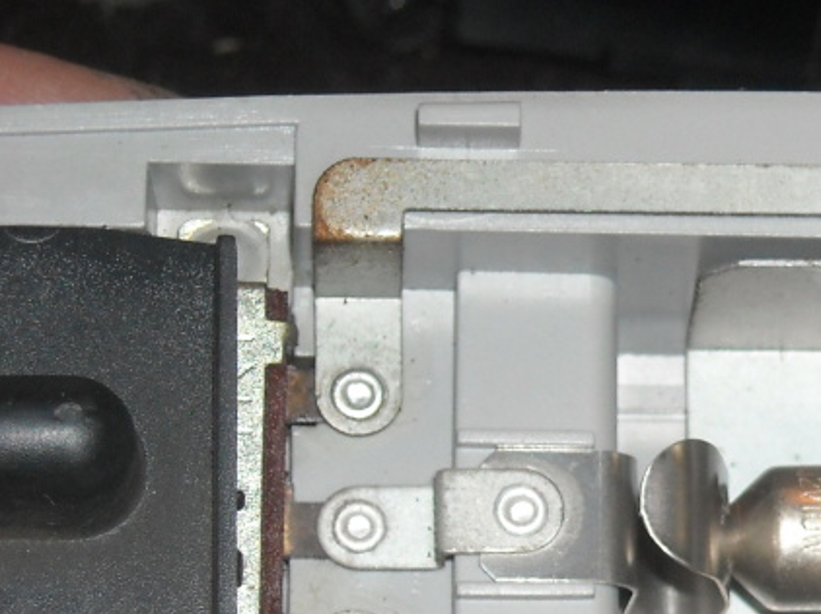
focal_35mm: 204
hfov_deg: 9.6
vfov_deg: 7.3
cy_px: 494
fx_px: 4836
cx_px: 949
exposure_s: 1/125
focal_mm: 13.7
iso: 200
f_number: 4.1
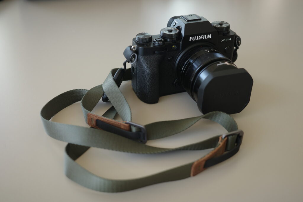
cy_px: 101
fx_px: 337
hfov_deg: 48.5
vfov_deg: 33.4
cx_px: 152
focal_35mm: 40
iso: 400
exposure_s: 1/25
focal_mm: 26
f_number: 2.8
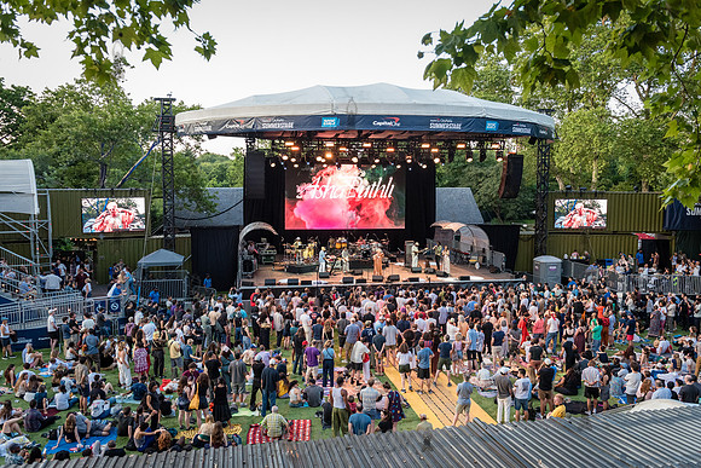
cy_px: 234
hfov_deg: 60.2
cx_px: 350
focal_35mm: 31
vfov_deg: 42.3
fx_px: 604
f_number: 4.5
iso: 2000
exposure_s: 1/250
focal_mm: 31
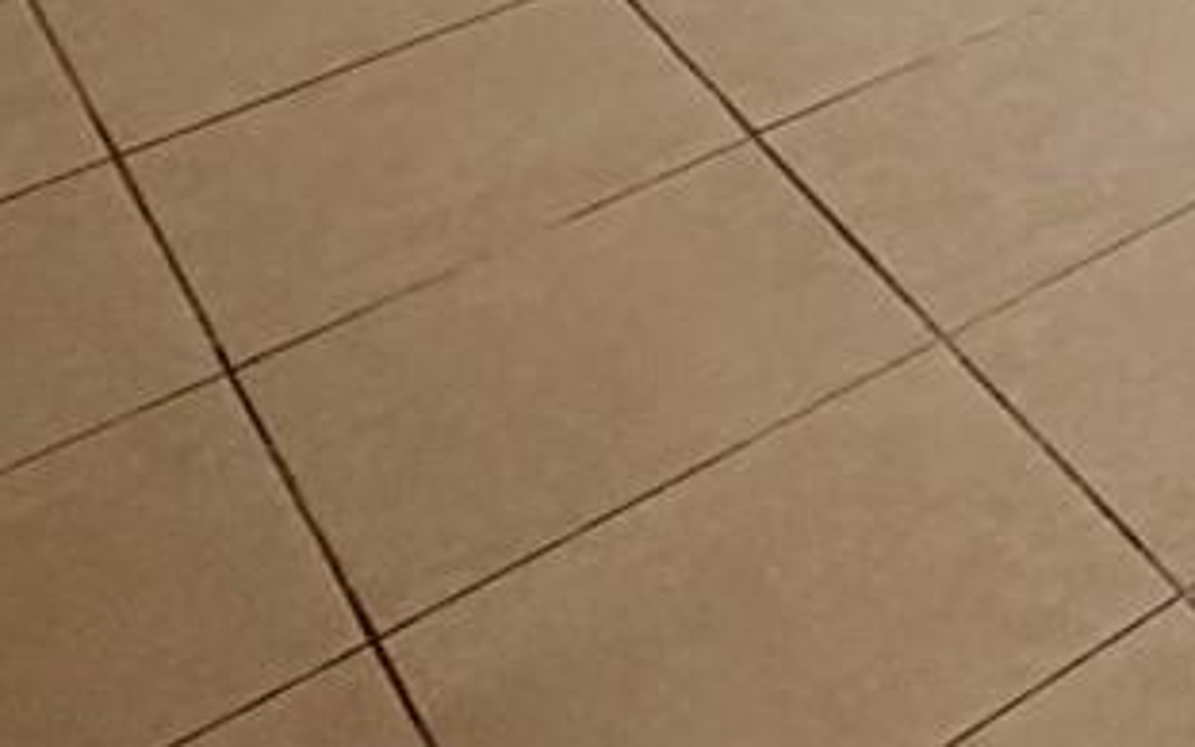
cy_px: -720
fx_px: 2475
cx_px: 2191
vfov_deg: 14.4
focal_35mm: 76
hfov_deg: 19.6
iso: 100
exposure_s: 1/121
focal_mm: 2.22
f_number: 2.2
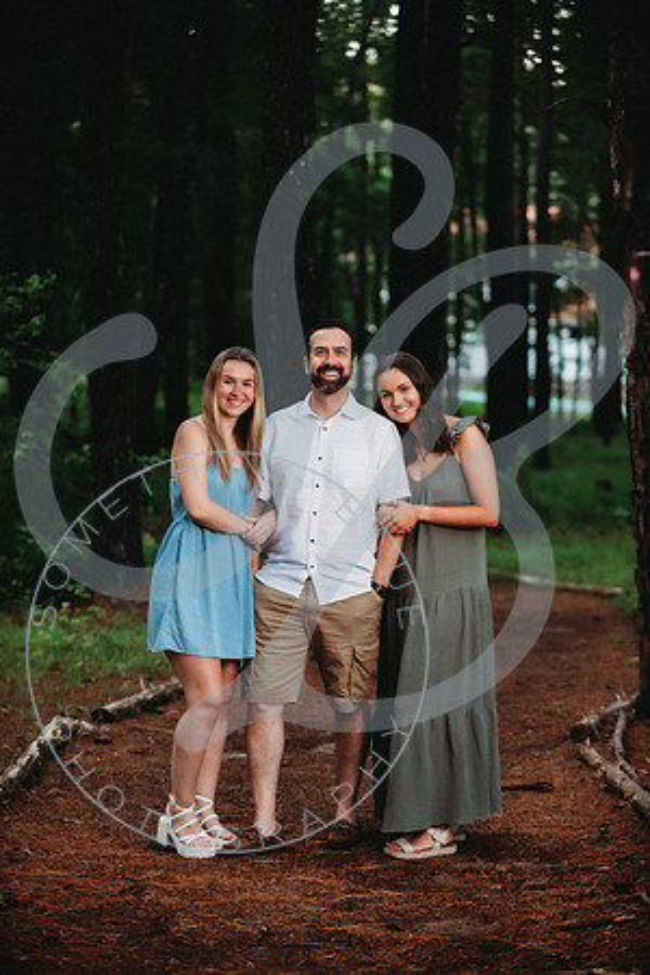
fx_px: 2437
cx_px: 325
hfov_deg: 15.2
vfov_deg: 22.6
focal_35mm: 90
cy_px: 488
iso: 400
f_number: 2.8
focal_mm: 90
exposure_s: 1/160
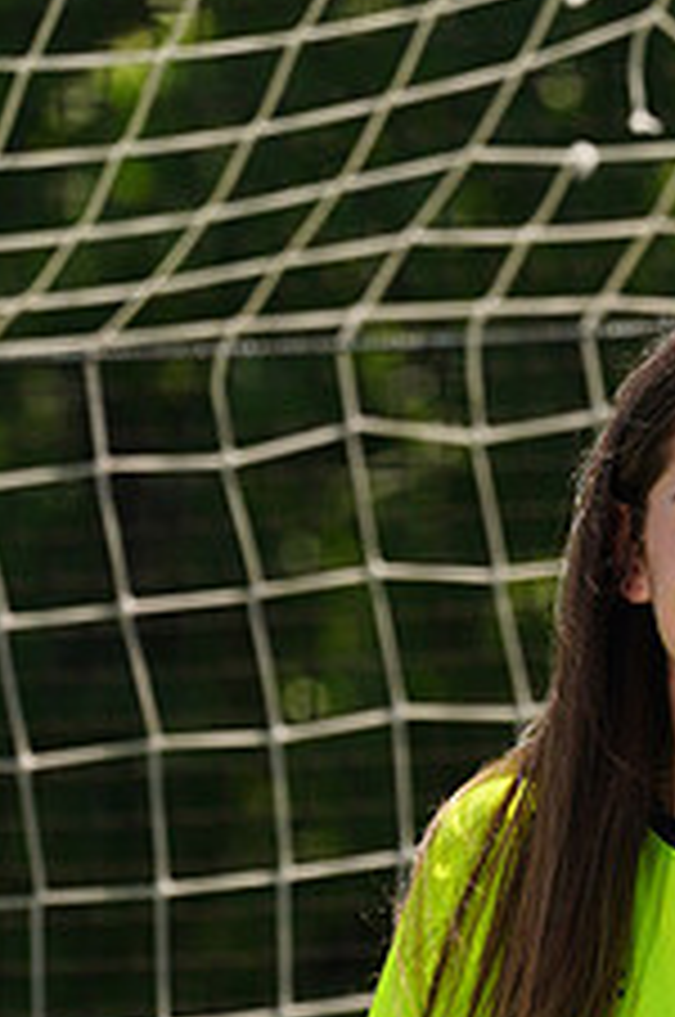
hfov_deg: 1.4
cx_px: 792
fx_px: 27250
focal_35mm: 966
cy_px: 1197
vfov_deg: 2.1
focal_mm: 376
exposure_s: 1/250
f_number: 13
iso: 200
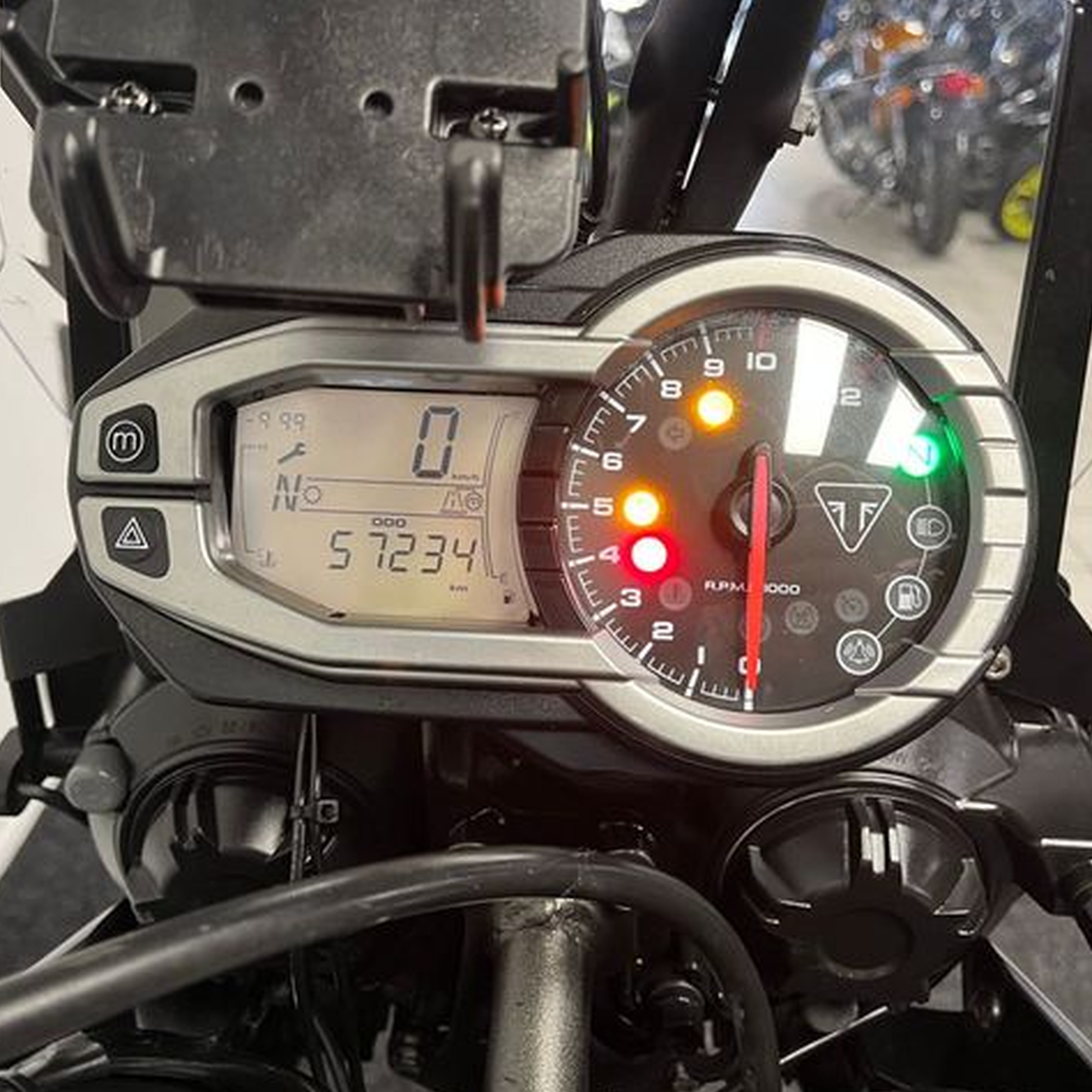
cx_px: 541
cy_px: 548
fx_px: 1106
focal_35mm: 31
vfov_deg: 52.5
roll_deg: -5.3
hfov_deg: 52.5
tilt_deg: -28.5
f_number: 1.6
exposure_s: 1/55
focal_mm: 5.1
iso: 160
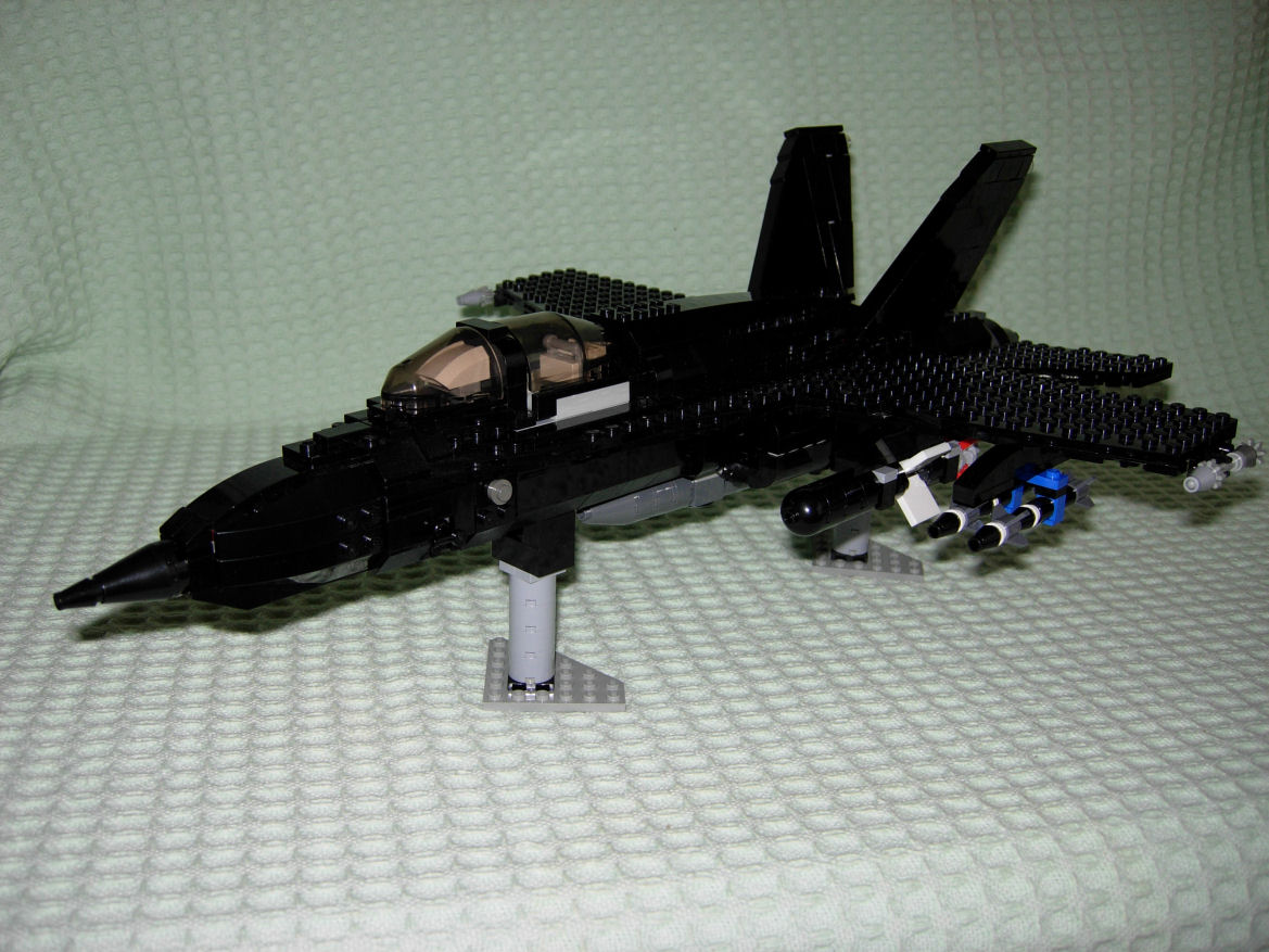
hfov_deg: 51.3
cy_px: 476
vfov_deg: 39.7
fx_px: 1320
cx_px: 634
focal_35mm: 36
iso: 50
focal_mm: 7.5
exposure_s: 1/45.2
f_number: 2.7
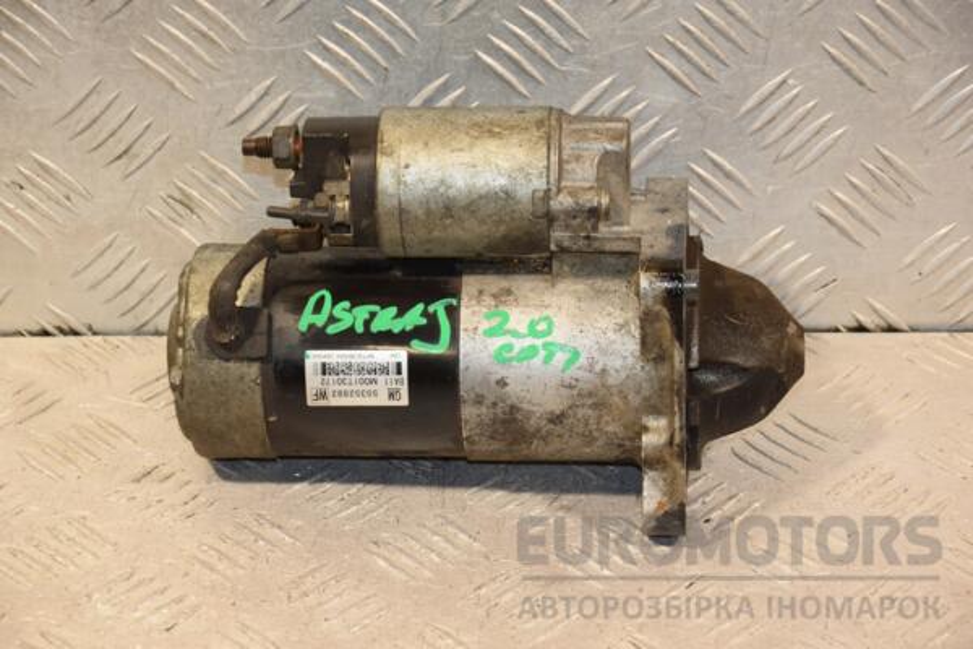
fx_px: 3243
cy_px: 324
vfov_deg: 11.4
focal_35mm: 120
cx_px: 486
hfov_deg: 17.1
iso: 800
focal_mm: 80
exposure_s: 1/160
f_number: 5.3
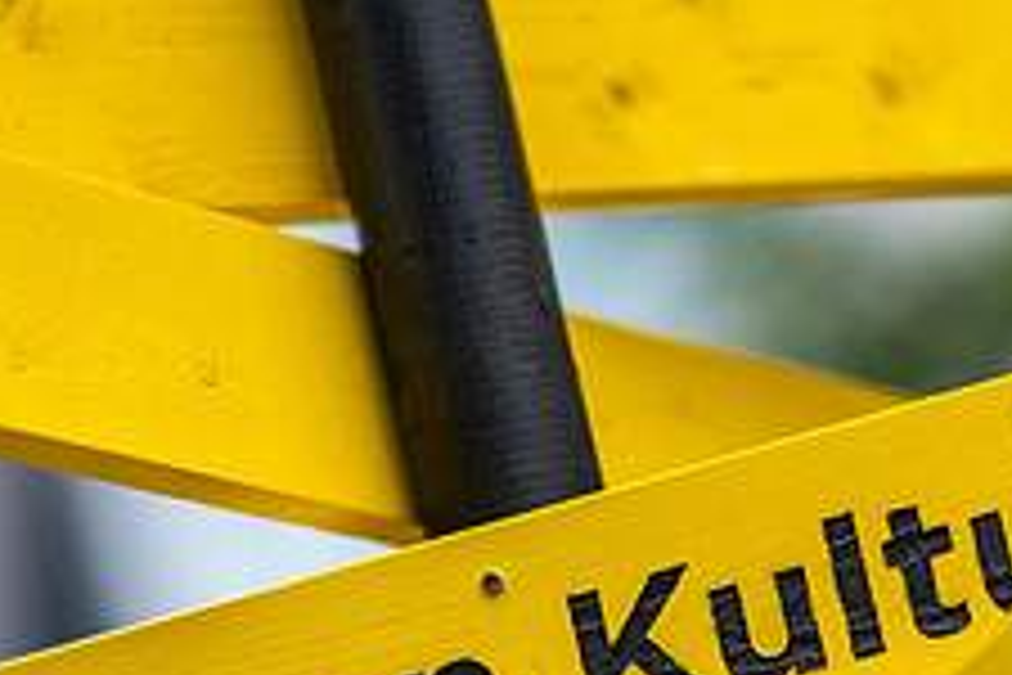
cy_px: 569
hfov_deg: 9.4
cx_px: 612
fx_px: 6156
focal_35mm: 219
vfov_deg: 6.3
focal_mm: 85
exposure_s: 1/800
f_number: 1.4
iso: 250
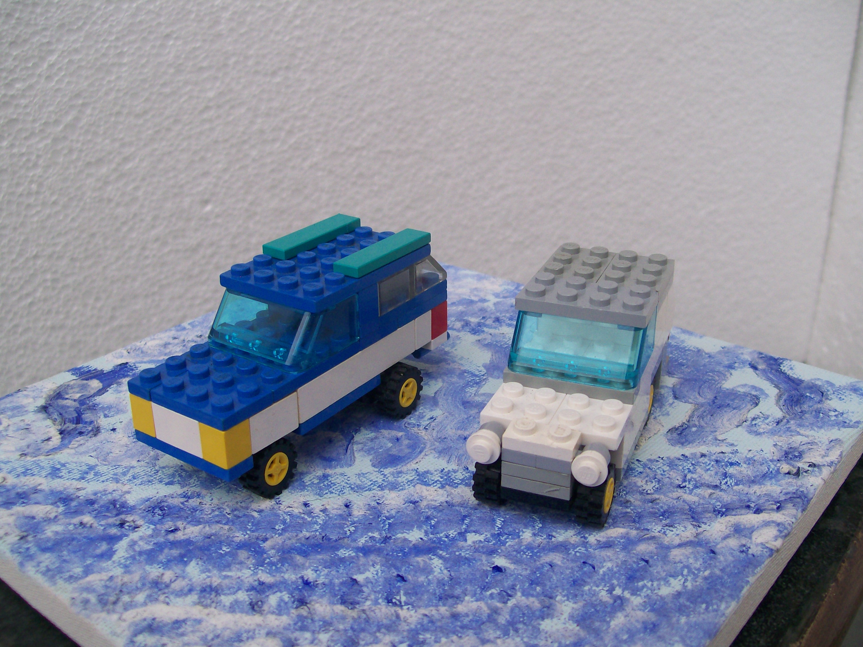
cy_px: 324
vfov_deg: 39.7
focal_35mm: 36
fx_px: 898
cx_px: 432
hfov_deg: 51.4
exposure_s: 1/404
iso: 80
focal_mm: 6
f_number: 2.7
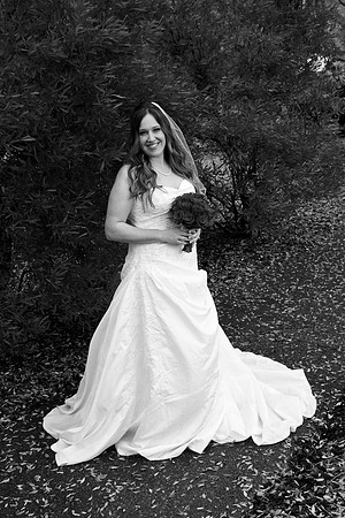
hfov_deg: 26.0
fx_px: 747
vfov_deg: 38.2
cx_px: 172
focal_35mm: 52
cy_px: 259
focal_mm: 52
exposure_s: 1/100
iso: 3200
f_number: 6.3
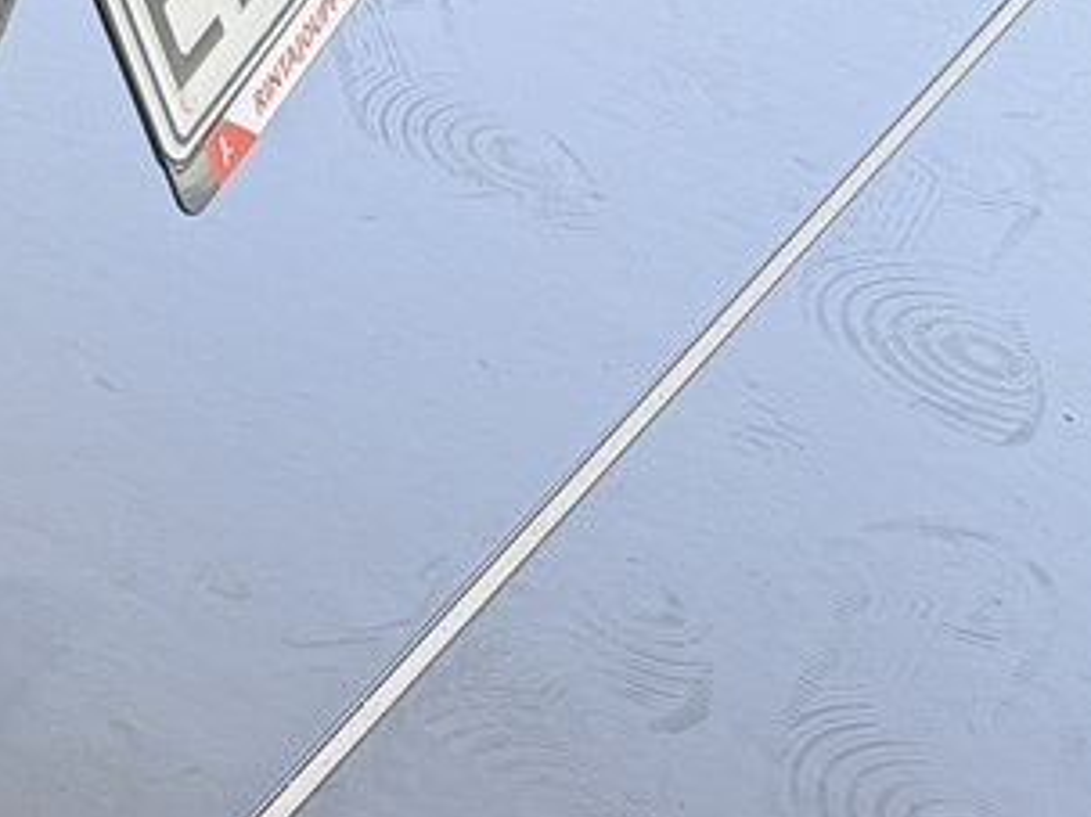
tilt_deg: -19.7
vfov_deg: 11.3
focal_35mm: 114
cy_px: -1008
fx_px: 3592
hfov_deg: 13.5
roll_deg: -0.4
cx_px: -1390
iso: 200
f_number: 1.78
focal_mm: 6.76
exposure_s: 1/183
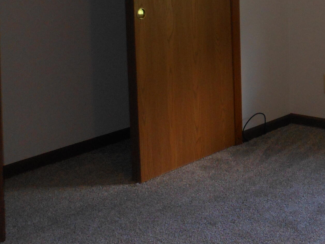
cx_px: 326
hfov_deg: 27.3
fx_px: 629
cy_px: -18
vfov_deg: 20.9
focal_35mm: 67
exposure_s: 1/25
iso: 200
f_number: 3.7
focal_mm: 5
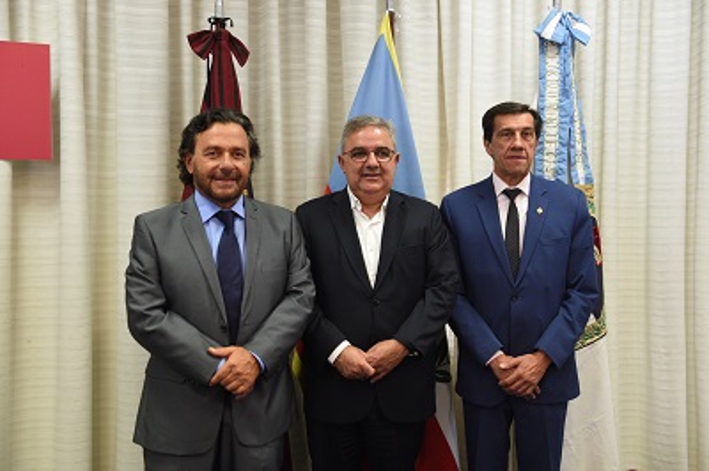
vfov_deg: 35.0
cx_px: 354
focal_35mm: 38
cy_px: 236
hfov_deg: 50.7
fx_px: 748
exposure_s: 1/160
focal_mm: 38
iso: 3200
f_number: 5
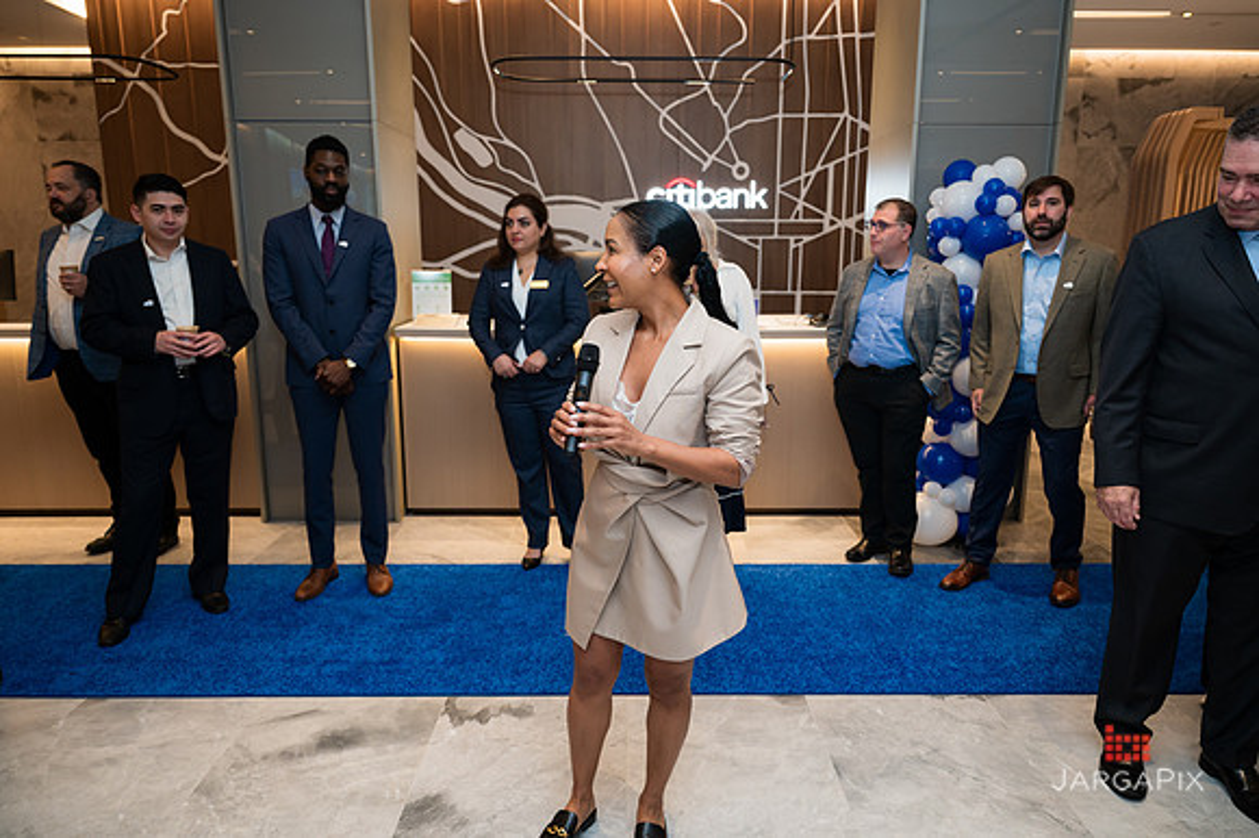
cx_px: 630
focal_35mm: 24
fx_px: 839
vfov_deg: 53.0
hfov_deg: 73.7
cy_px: 419
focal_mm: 24
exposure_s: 1/160
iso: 400
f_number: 3.2
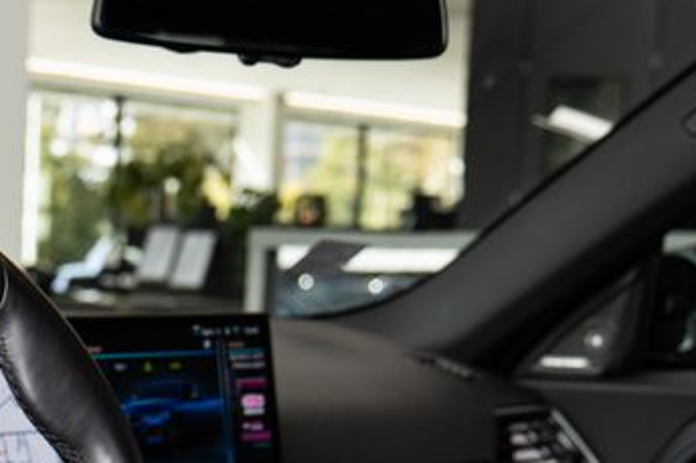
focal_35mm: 91
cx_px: -66
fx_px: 1758
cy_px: 562
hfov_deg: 21.3
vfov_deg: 14.5
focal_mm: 29
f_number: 4.1
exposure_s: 1/80
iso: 160
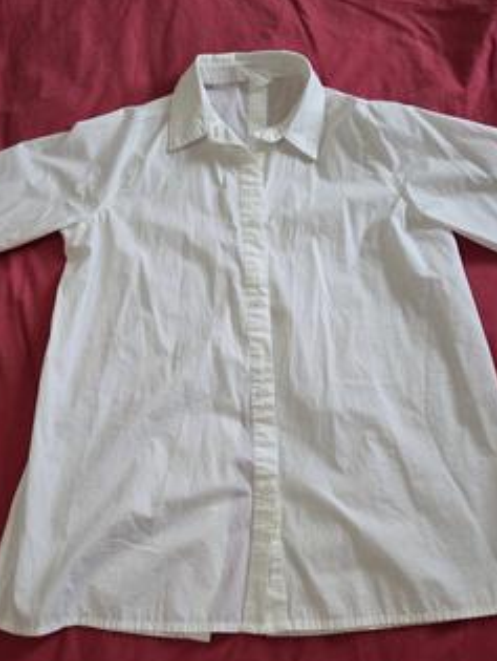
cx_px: 277
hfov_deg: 40.7
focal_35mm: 35
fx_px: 669
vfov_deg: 52.5
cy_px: 357
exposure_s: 1/120
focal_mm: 5.4
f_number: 1.8
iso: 500
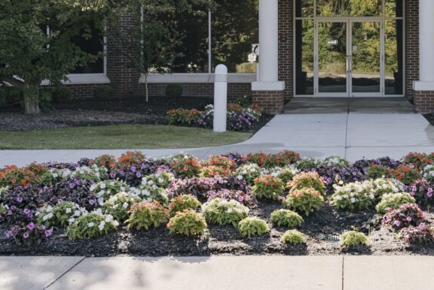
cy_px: 58
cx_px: 344
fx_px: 748
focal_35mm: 62
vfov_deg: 21.7
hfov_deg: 31.6
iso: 800
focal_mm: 35
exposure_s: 1/1250
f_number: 8
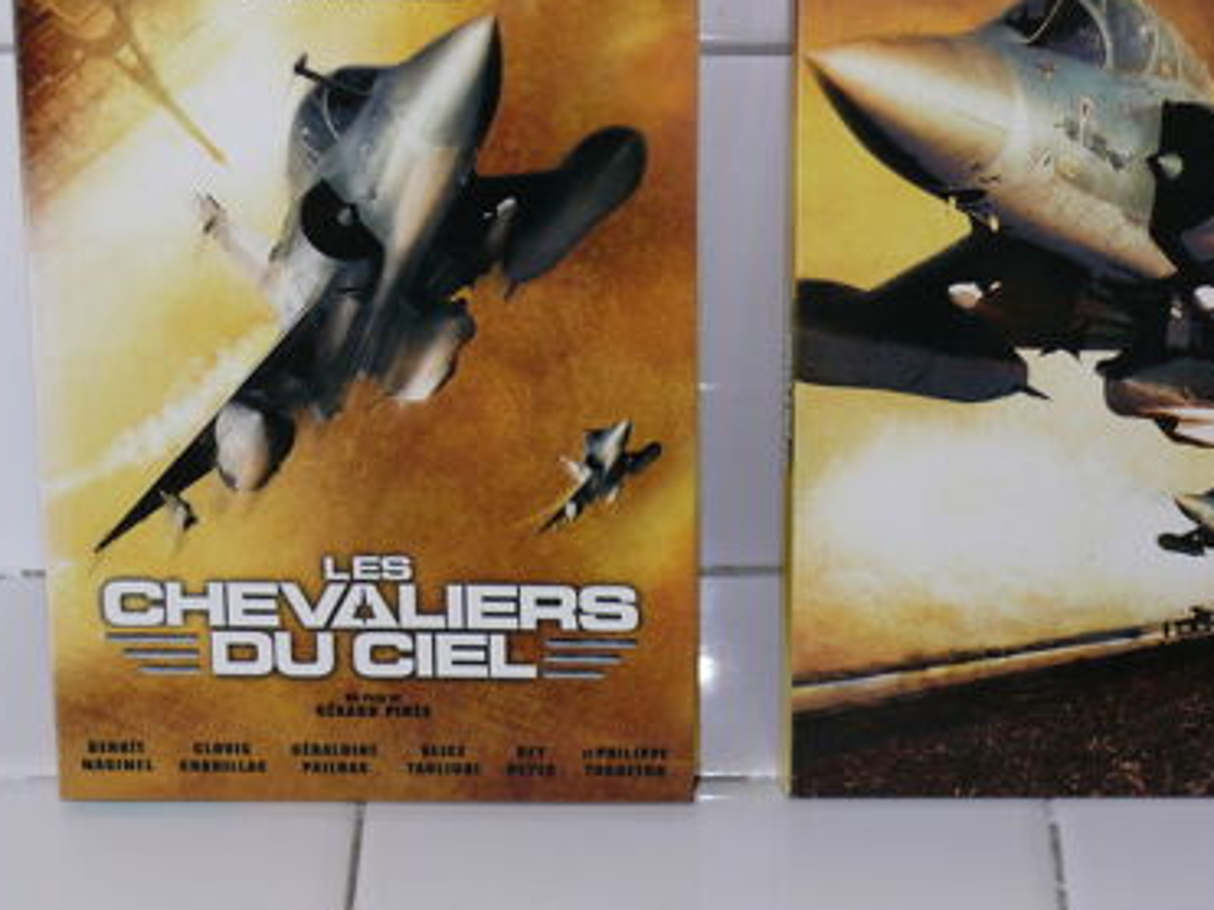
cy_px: 344
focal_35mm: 88
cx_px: 740
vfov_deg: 16.8
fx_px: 3085
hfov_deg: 22.2
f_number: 3.2
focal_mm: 11.7
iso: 100
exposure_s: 1/30
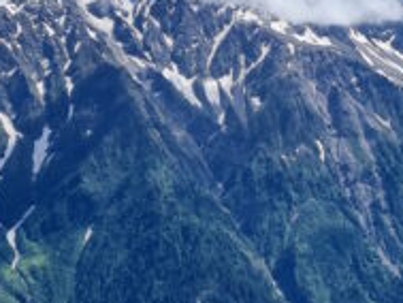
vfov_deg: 10.5
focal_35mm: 141
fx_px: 1643
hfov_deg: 13.9
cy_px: 284
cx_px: 299
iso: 50
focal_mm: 5.4
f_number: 1.8
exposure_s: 1/3336
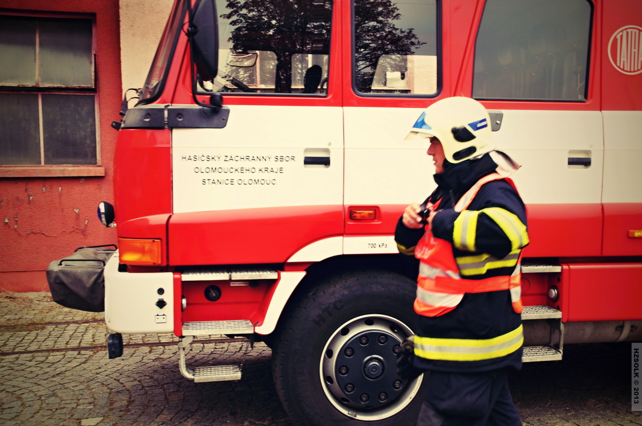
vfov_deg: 31.8
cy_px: 213
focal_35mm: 42
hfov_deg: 46.4
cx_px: 321
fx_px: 748
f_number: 9
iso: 200
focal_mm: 28
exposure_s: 1/80
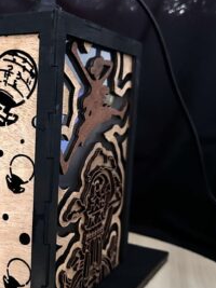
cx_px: 25
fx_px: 400
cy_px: 169
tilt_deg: -10.1
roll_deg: -1.8
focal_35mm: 48
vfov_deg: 39.5
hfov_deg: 29.1
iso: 1000
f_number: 1.78
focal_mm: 6.86
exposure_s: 1/44
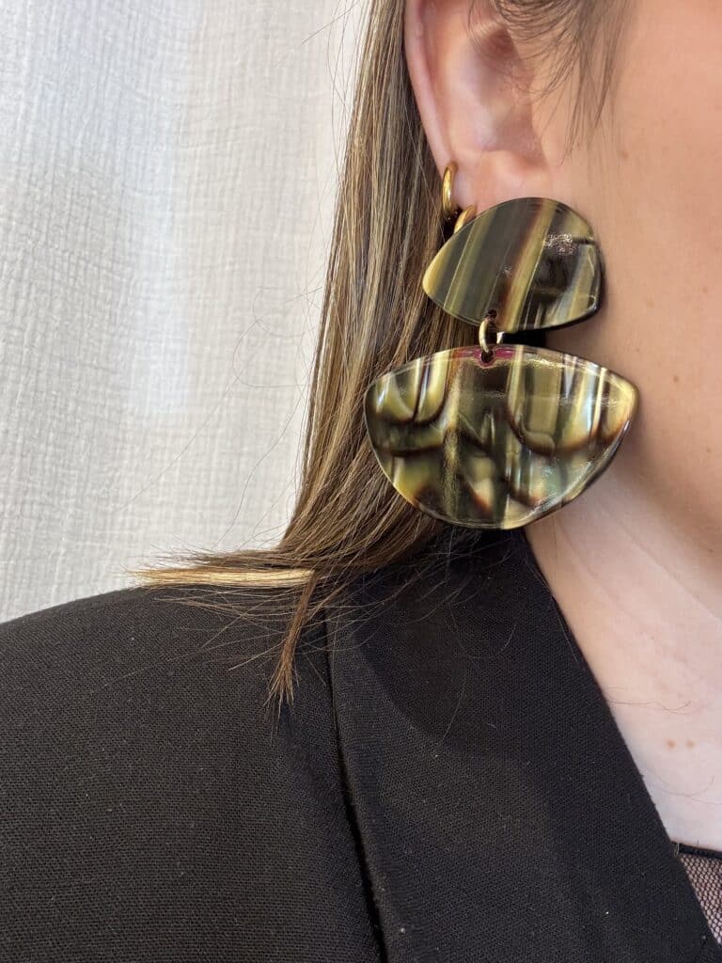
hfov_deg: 46.8
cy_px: 482
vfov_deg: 60.0
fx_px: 834
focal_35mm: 30
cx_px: 361
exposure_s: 1/50
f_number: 1.9
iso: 125
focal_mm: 2.69
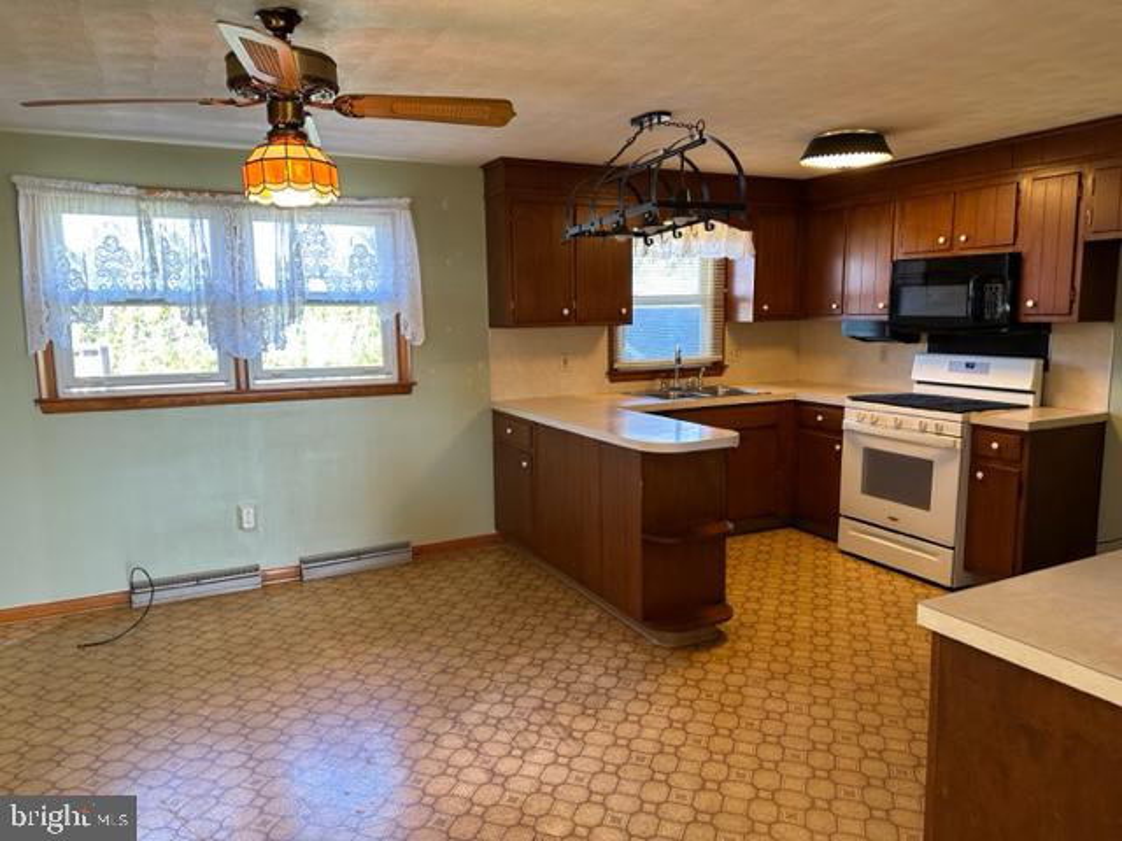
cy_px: 420
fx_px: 778
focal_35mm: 24
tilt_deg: -7.6
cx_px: 561
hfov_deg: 71.6
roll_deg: +0.7
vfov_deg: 56.8
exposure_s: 1/60
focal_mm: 6.86
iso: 160
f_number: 1.78
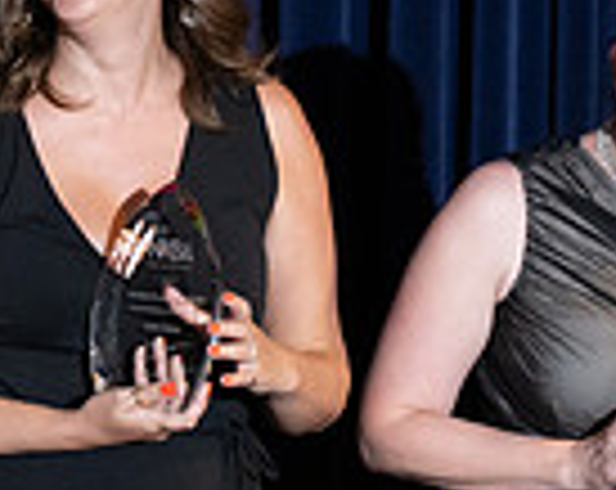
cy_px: 416
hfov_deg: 3.2
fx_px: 10879
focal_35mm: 598
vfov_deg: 2.6
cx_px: 647
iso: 2500
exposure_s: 1/200
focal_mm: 150
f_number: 5
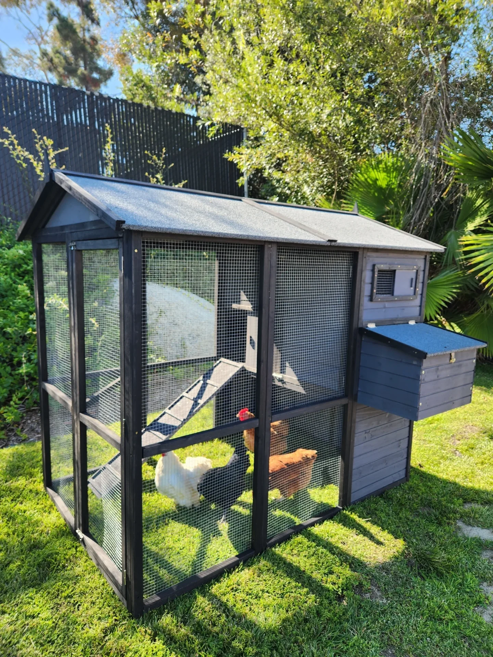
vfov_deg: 73.9
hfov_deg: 58.9
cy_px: 328
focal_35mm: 23
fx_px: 437
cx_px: 246
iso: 20
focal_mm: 5.4
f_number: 1.8
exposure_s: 1/260
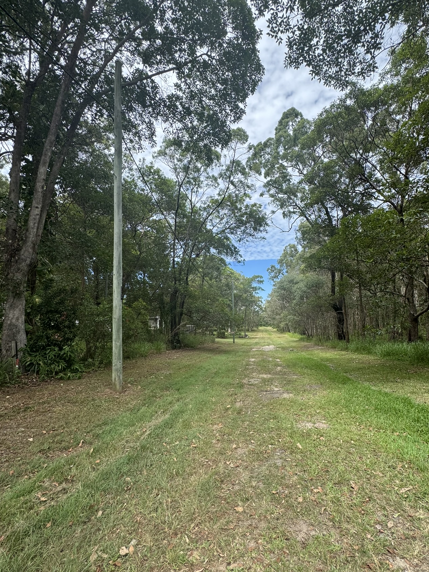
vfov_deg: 91.0
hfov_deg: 74.5
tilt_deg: +4.8
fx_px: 281
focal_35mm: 17
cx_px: 238
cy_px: 298
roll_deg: +0.9
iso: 50
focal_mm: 2.22
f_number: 2.2
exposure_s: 1/831
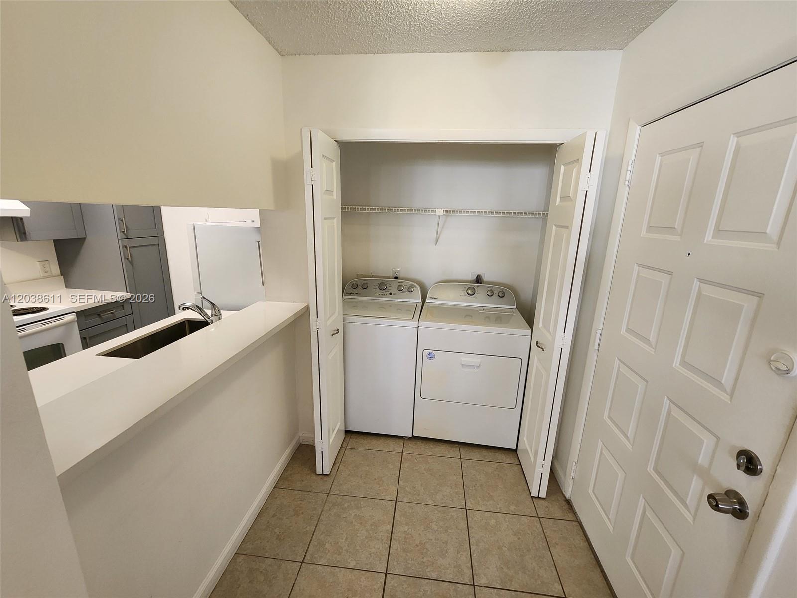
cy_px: 299
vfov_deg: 89.9
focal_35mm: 13
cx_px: 398
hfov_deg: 106.2
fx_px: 299
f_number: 2.2
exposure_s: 1/60
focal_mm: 2.2
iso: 320
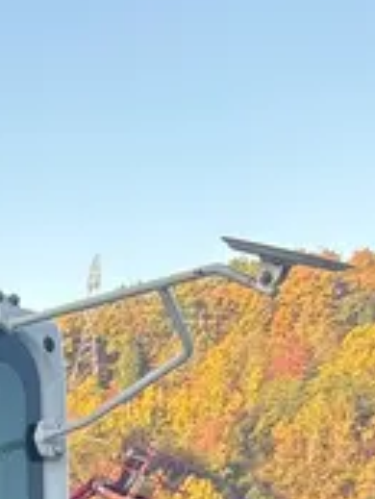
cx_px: -363
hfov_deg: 12.1
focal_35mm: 110
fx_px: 1587
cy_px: 953
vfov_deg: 15.0
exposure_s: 1/288
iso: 50
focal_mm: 5.96
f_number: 1.6
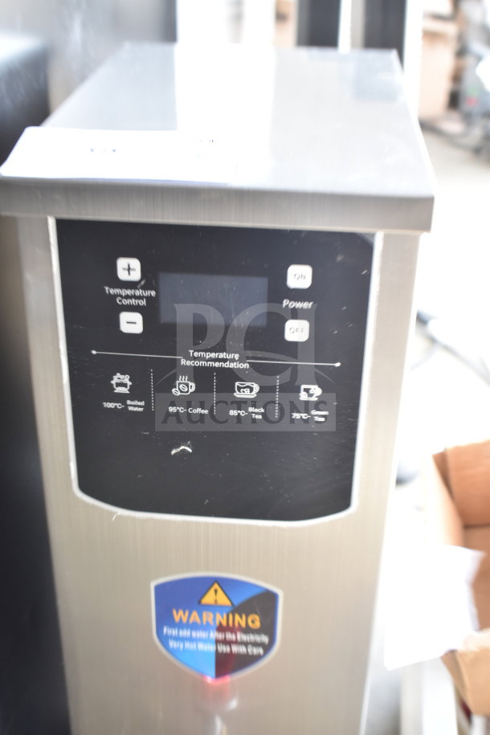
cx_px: 245
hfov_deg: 28.1
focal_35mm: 48
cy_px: 368
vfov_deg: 41.1
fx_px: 980
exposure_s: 1/50
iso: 500
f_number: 4.5
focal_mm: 32
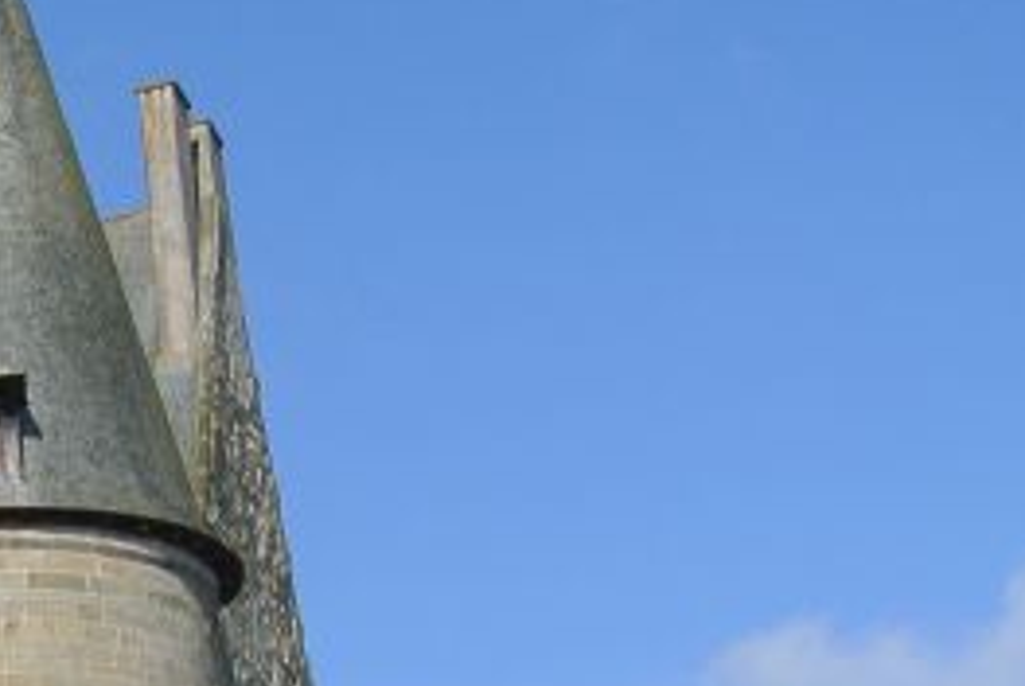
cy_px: 1060
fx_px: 3990
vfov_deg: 9.5
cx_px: -881
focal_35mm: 140
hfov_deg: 13.1
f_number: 5.6
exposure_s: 1/500
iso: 100
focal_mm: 13.6
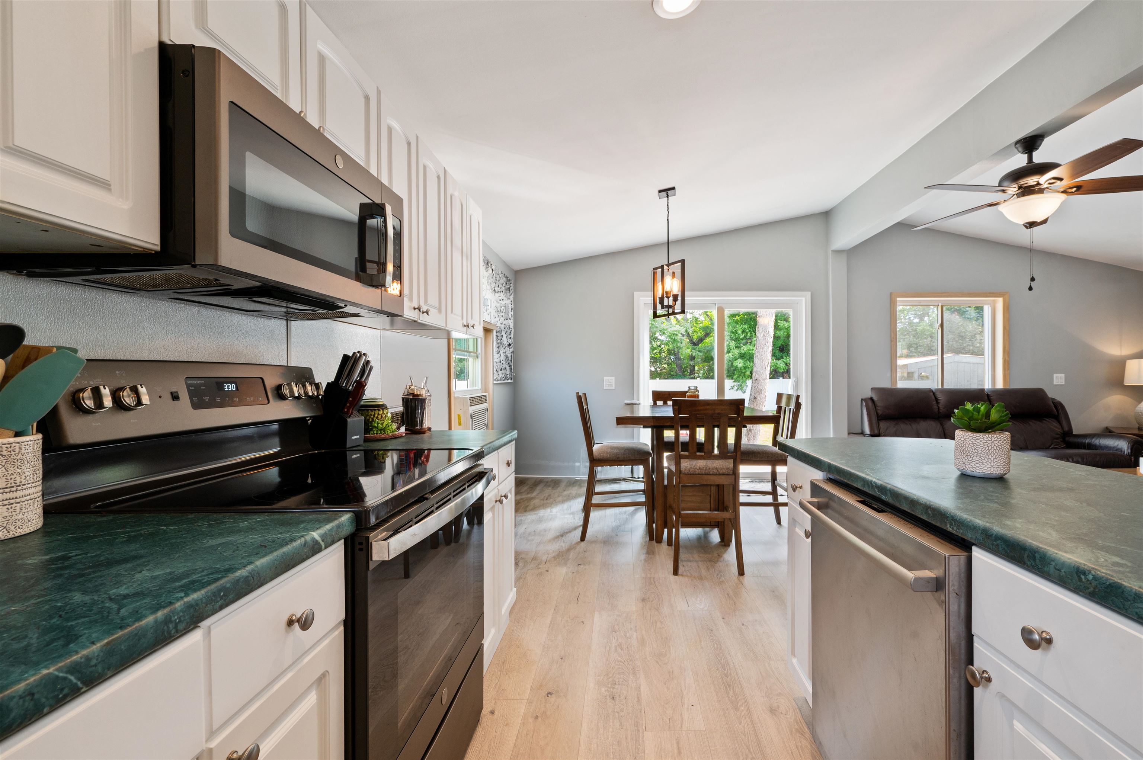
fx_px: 444
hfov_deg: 104.3
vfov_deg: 81.1
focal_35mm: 14
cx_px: 572
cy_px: 380
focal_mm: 14
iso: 400
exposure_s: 1/10
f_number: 9
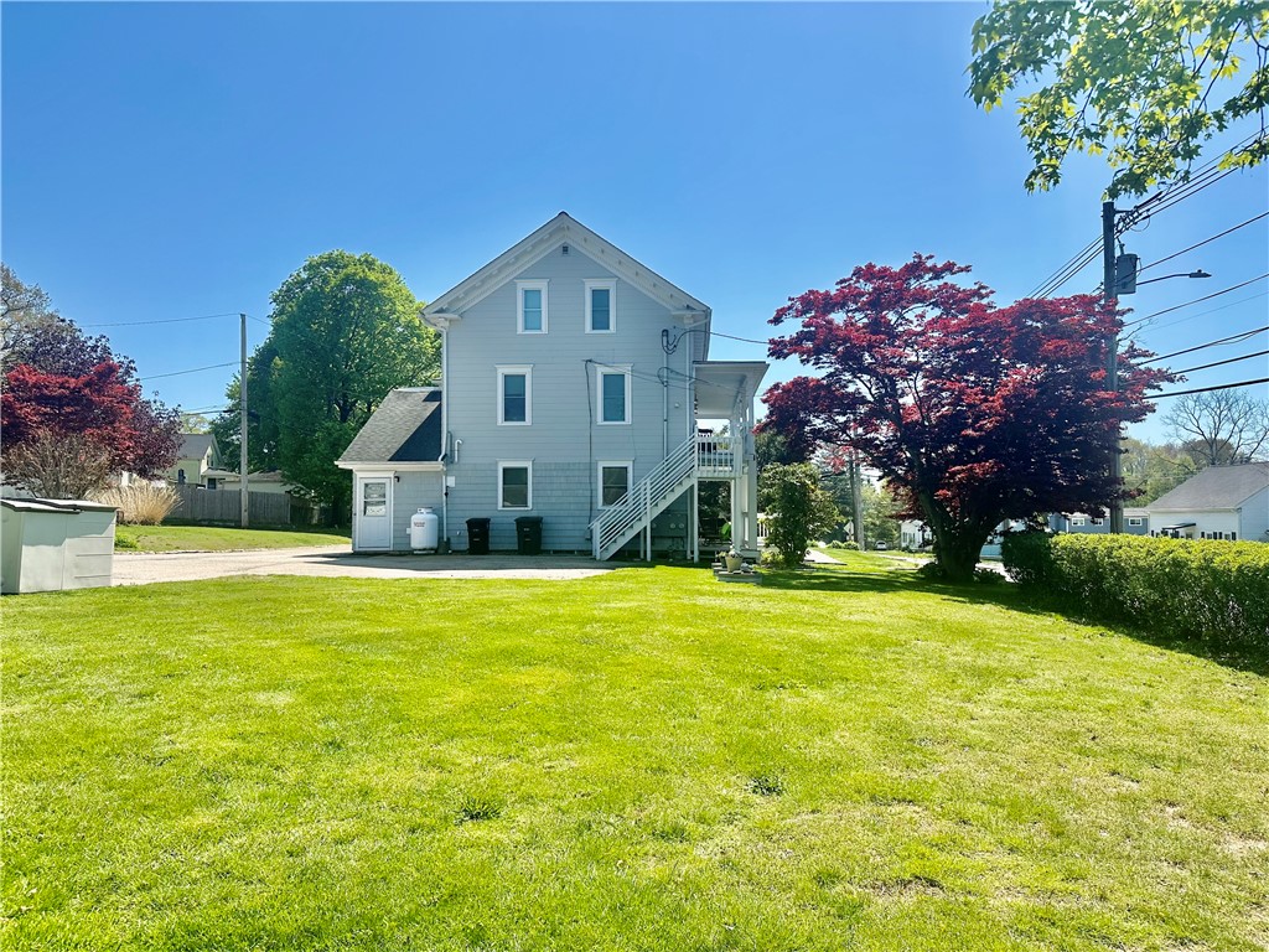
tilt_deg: +2.6
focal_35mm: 24
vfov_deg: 56.8
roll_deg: +0.2
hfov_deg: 71.6
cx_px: 634
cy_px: 476
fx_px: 880
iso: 80
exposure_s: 1/4762
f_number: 1.78
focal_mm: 6.86
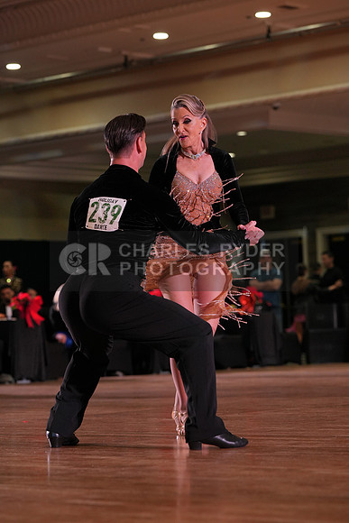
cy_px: 262
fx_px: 1642
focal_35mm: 113
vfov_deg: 18.1
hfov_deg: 12.1
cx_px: 174
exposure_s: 1/400
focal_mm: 113
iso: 1000
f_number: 4
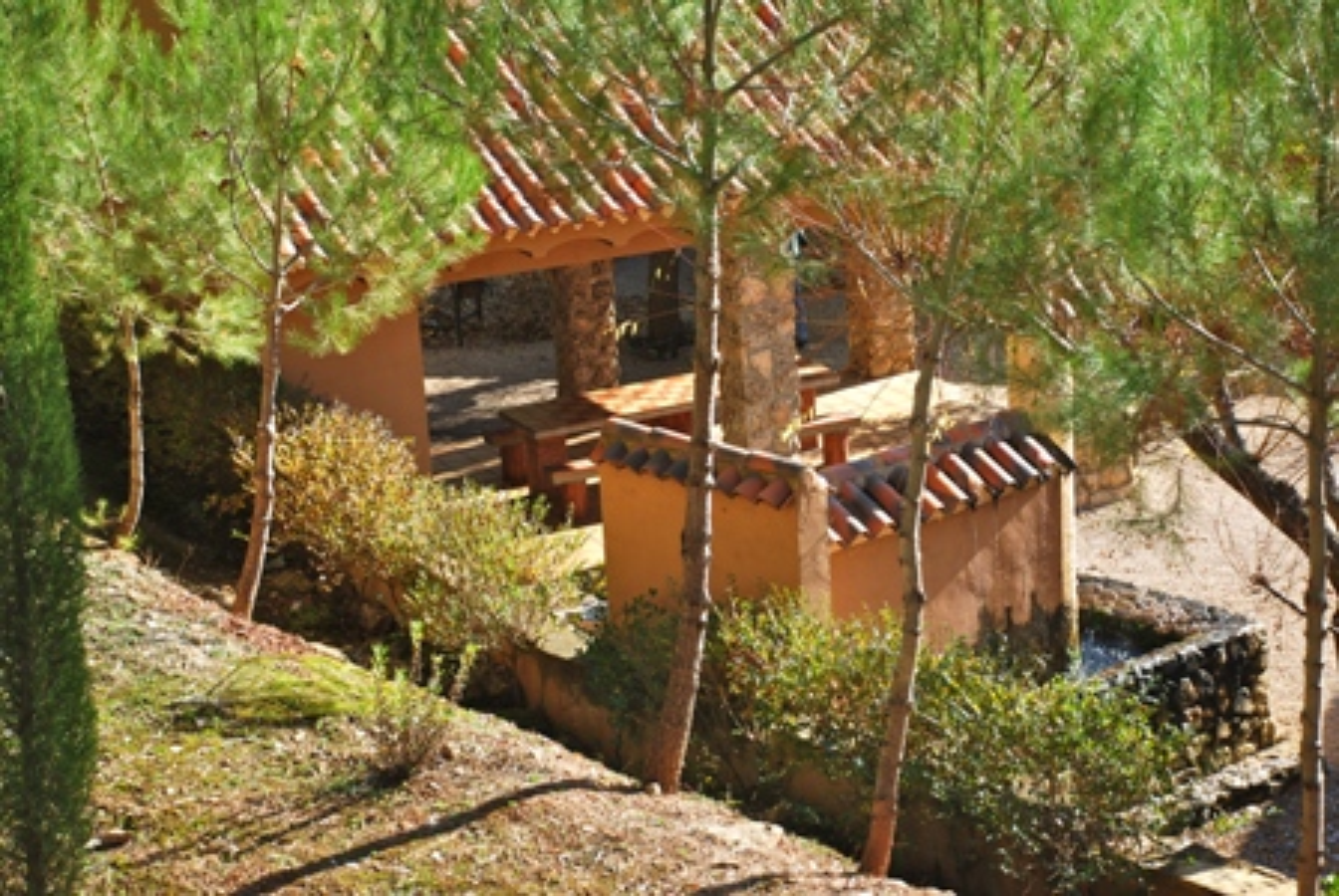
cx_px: 670
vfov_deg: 17.5
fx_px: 2905
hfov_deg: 26.0
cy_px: 448
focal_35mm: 78
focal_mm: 52
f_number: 5.6
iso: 110
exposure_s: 1/125
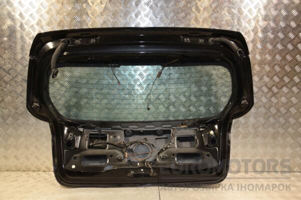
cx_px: 150
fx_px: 276
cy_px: 100
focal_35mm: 33
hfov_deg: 57.2
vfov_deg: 40.0
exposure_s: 1/160
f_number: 5
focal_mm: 22
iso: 800
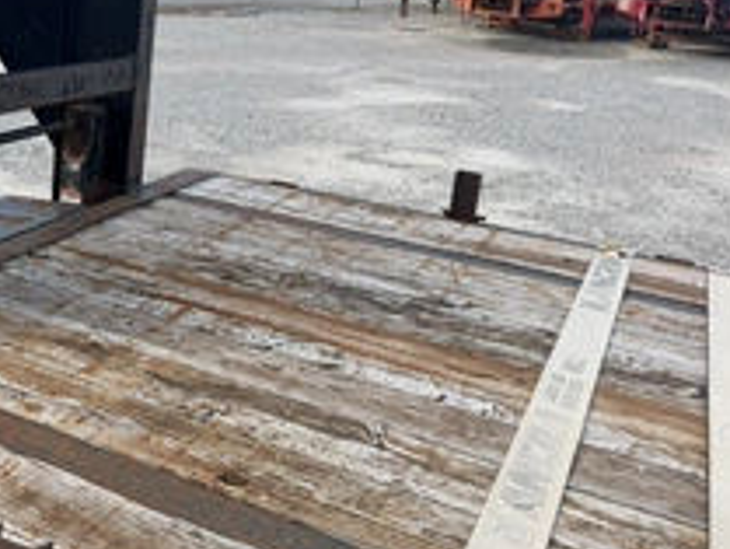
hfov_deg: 38.5
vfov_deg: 31.4
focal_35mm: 46
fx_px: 971
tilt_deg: -16.4
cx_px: 80
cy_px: 196
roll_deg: -4.2
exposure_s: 1/1156
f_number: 1.78
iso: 80
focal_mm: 6.76
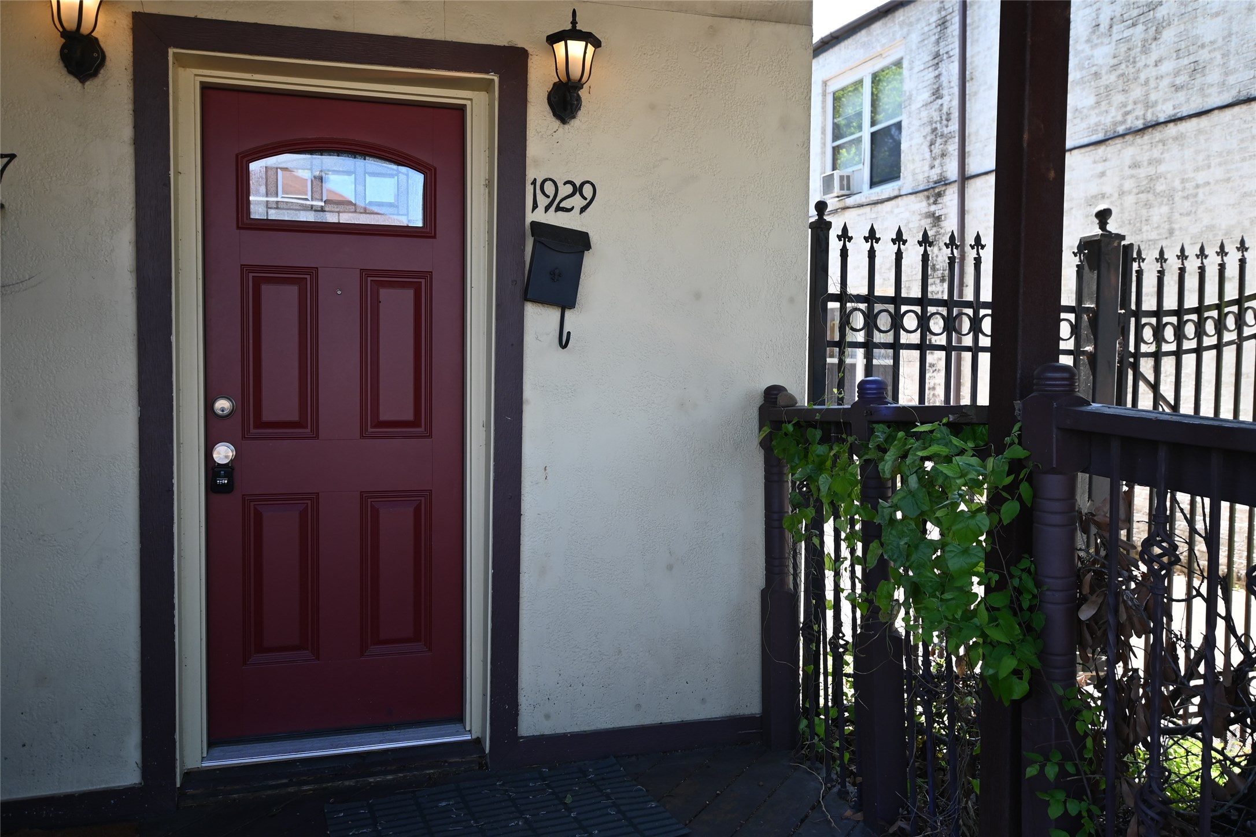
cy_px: 418
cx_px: 628
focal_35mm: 30
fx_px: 1047
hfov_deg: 61.9
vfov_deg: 43.6
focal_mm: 20
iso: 220
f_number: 4
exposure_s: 1/250
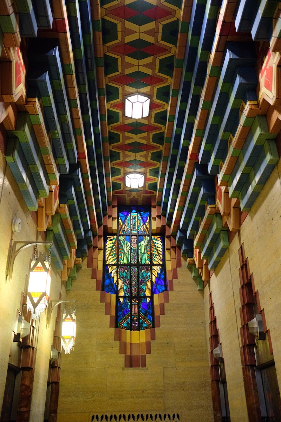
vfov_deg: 54.4
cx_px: 140
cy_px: 211
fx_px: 410
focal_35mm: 35
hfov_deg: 37.9
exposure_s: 1/60
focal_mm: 23
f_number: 2
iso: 2500
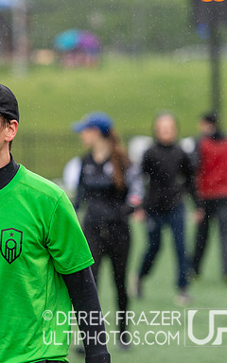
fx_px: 2633
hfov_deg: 4.9
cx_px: 13
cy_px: 148
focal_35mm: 266
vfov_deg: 7.9
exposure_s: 1/1250
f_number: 2.8
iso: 900
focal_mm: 145
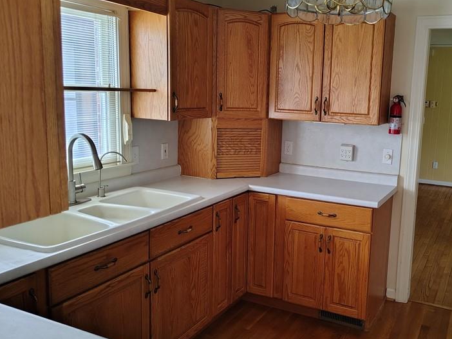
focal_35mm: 35
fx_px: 457
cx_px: 284
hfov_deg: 52.0
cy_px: 159
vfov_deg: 40.7
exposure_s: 1/40
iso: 1356
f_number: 1.8
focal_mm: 5.56
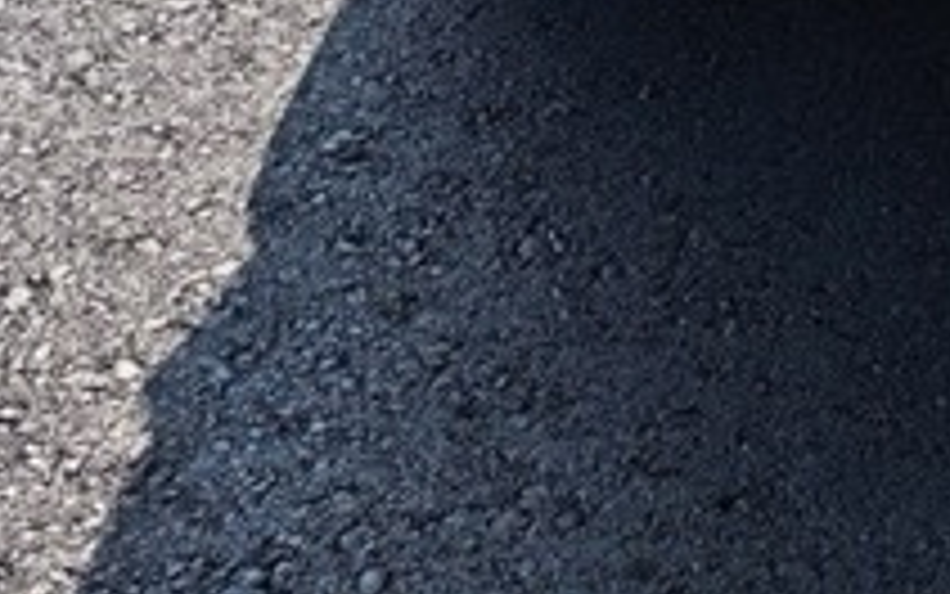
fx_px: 4377
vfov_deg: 6.5
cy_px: -1638
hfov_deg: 11.2
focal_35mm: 169
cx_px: 1882
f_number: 2
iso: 50
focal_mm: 5.75
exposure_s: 1/1142
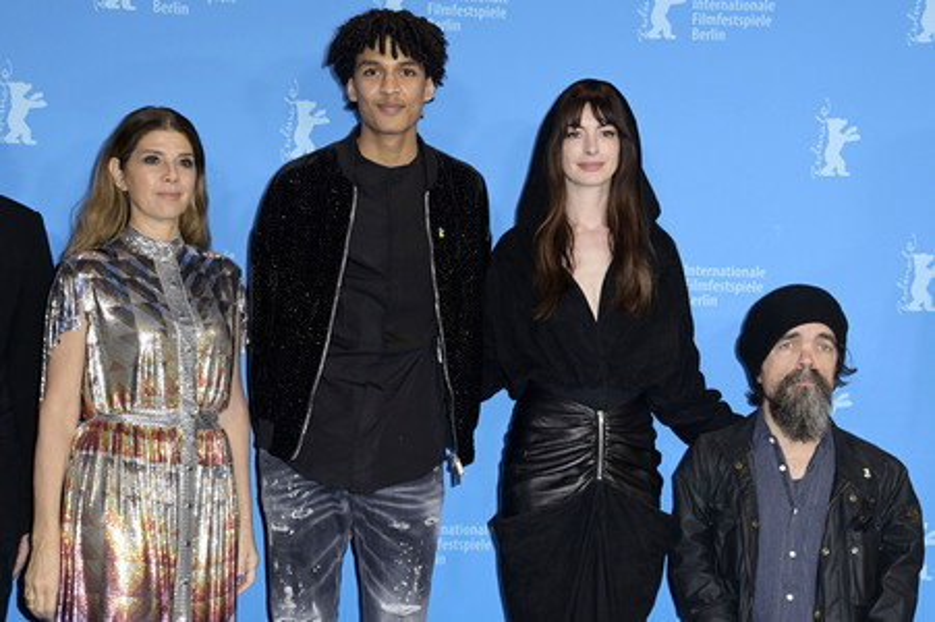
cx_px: 468
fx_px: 1609
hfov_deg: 32.4
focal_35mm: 62
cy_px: 311
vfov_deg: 21.9
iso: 1000
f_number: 5.6
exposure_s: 1/250
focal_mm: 62
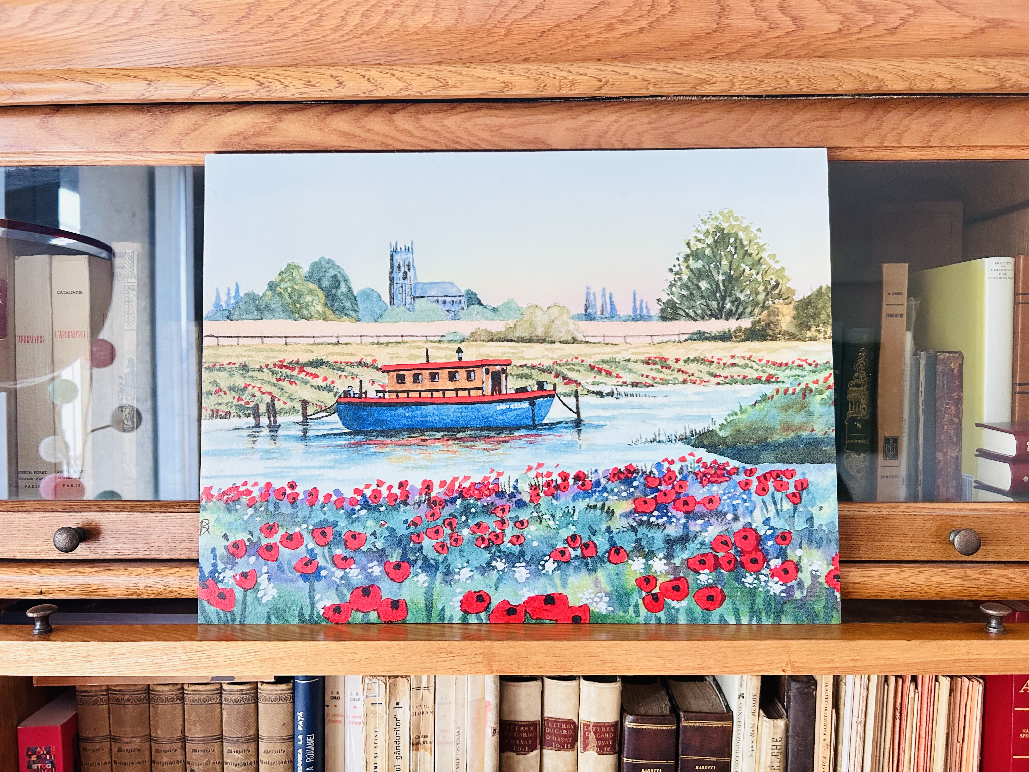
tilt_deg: -1.8
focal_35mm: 26
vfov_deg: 53.1
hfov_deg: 67.3
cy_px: 386
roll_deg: +0.8
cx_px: 514
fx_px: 773
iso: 320
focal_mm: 5.7
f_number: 1.5
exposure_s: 1/60
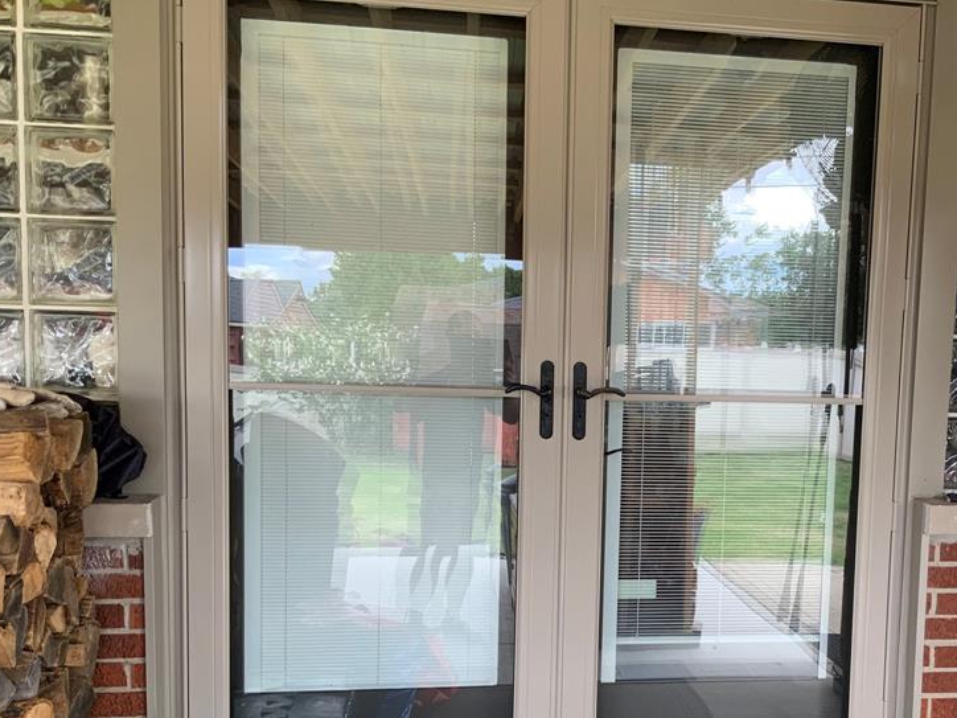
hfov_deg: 45.1
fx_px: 1133
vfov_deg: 34.9
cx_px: 641
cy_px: 464
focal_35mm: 41
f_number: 1.8
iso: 40
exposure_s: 1/122
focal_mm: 3
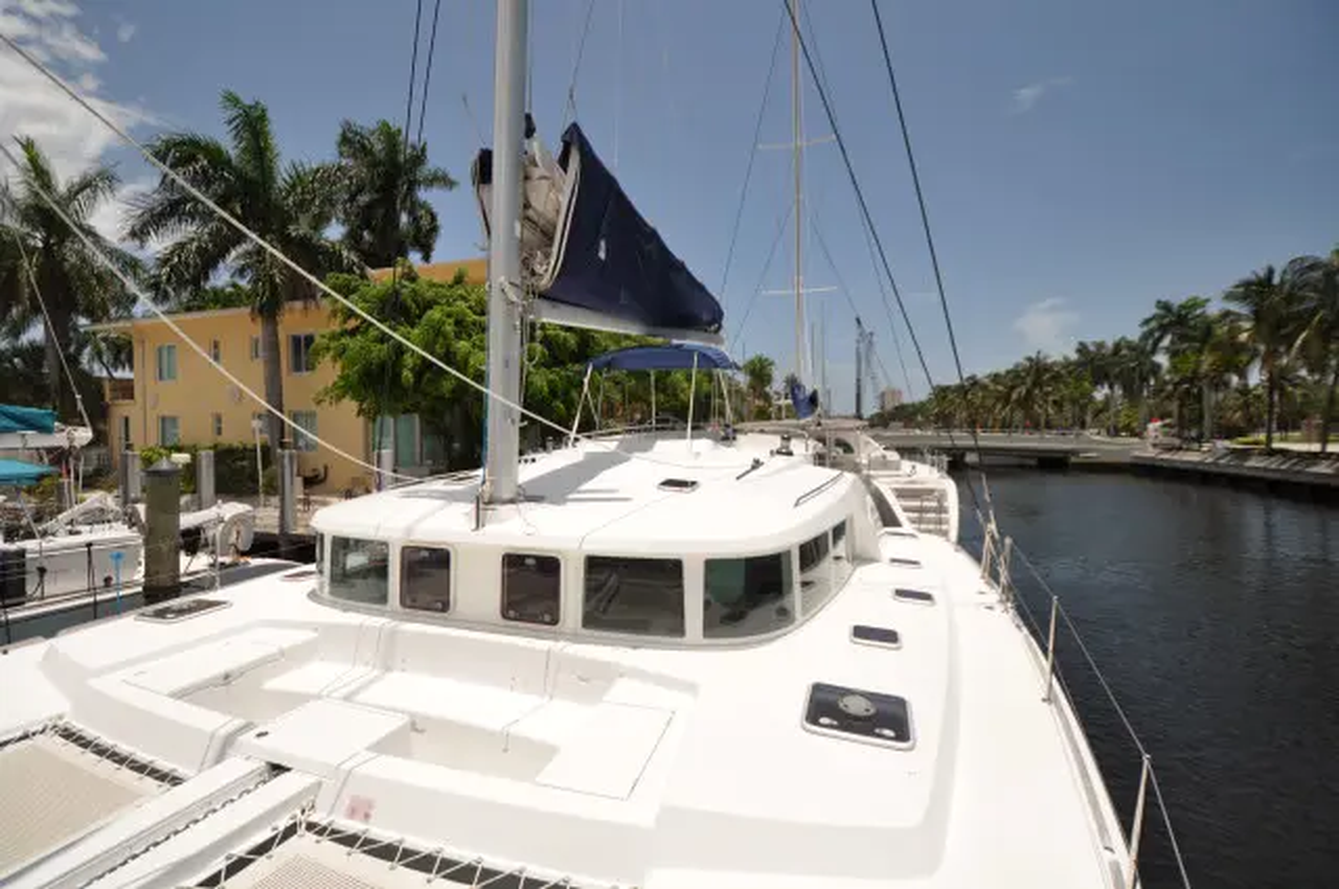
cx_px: 670
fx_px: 557
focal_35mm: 15
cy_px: 444
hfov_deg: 100.5
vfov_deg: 77.2
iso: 200
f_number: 3.5
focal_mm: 10
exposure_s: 1/4000
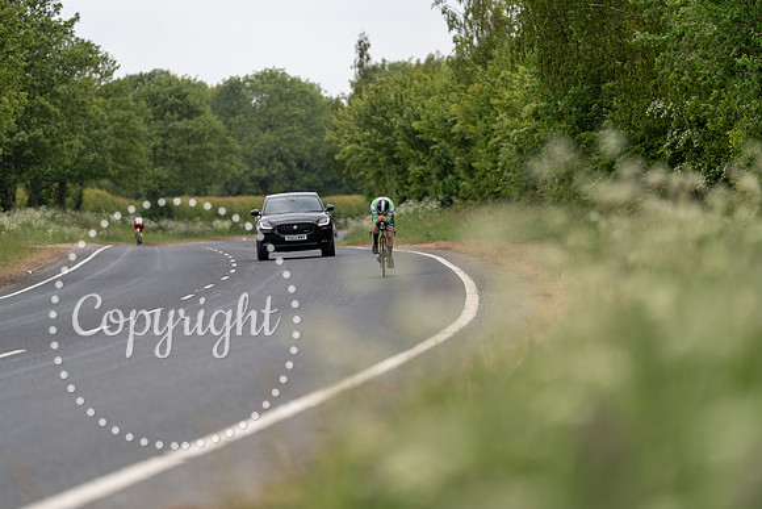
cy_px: 254
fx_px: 4234
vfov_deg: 6.9
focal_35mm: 200
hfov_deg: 10.3
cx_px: 381
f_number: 3.2
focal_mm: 200
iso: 160
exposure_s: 1/1250
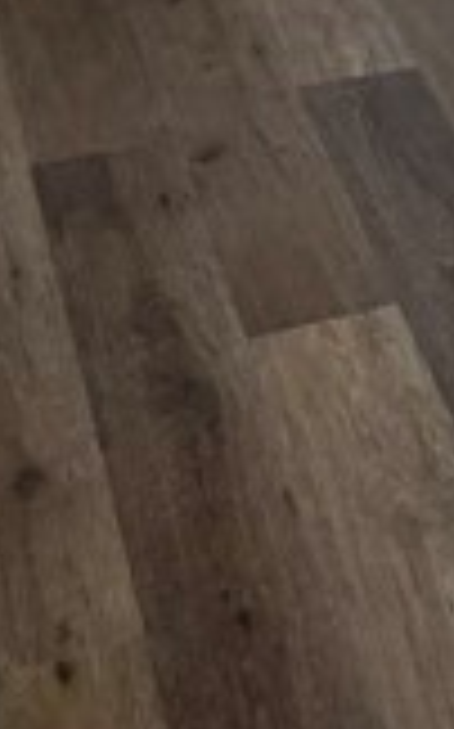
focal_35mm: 94
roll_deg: -10.2
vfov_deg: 20.3
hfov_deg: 12.0
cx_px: 975
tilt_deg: -22.5
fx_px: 1864
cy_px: -202
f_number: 2.2
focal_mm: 2.22
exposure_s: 1/121
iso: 80
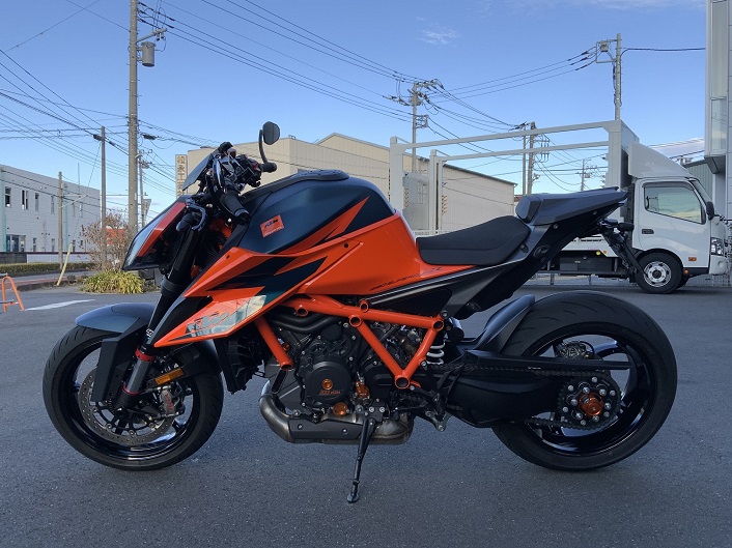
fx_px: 613
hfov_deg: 61.7
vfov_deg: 48.2
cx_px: 366
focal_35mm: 29
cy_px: 274
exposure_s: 1/842
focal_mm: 3
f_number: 1.8
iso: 16
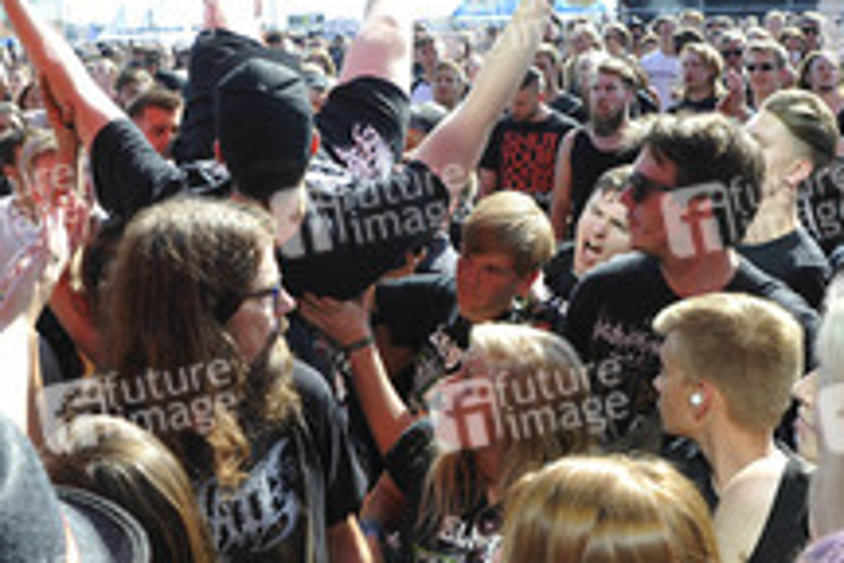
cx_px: 424
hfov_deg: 39.6
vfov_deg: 27.0
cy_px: 309
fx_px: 1172
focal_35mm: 50
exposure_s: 1/200
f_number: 7.1
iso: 200
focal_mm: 24
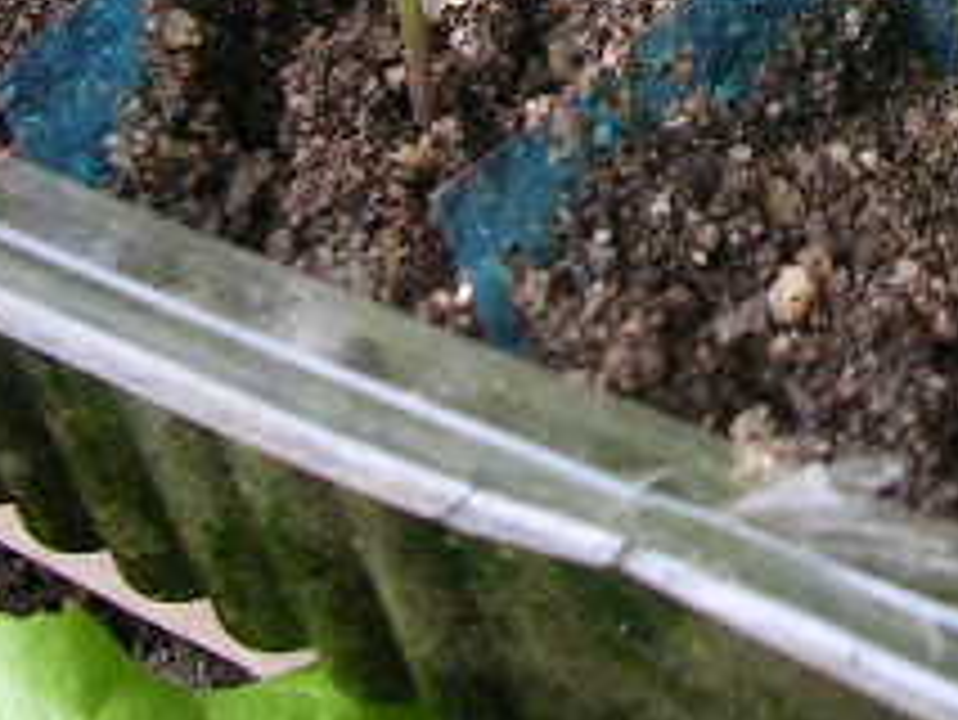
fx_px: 3157
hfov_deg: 16.8
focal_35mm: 114
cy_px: -274
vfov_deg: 12.5
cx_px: 980
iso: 50
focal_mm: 5.8
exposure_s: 1/8.4
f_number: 2.8
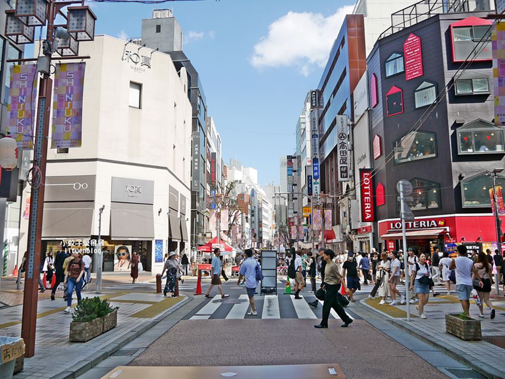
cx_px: 252
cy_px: 190
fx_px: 409
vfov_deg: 49.8
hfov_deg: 63.4
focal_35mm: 28
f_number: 4.5
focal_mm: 14
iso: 200
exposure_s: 1/800
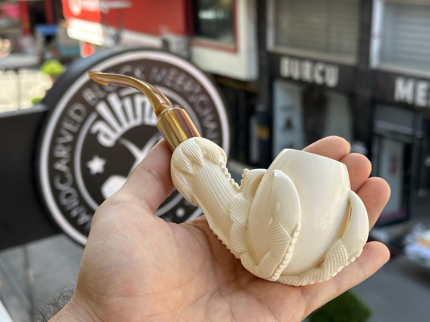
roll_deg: +2.3
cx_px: 215
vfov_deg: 30.3
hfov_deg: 39.7
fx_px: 596
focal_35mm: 48
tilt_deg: -18.6
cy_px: 161
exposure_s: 1/524
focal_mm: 6.86
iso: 64
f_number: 1.78
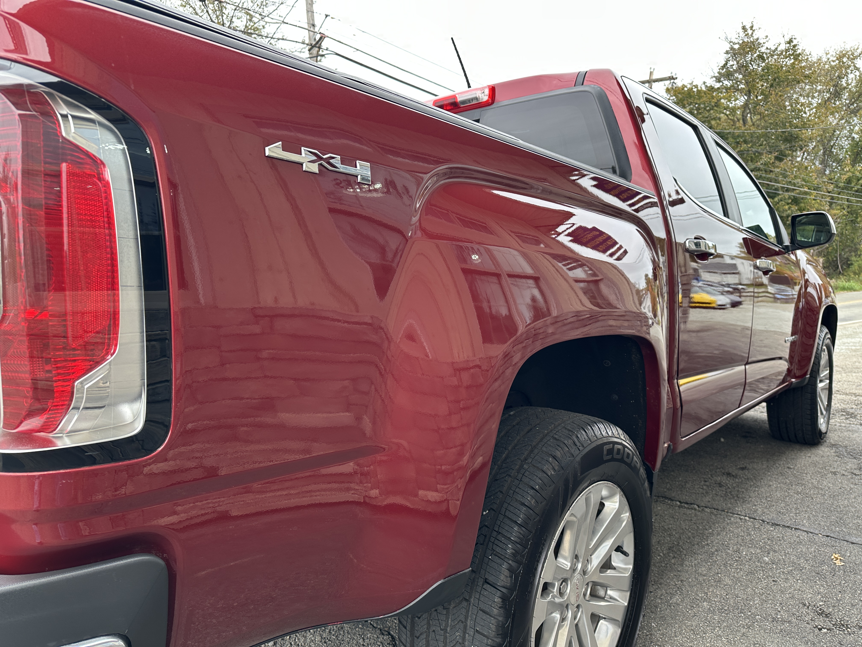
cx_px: 431
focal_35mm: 24
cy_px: 324
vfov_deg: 56.8
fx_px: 598
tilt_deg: -5.8
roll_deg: +1.1
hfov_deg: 71.6
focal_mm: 6.86
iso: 80
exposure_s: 1/161
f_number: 1.78
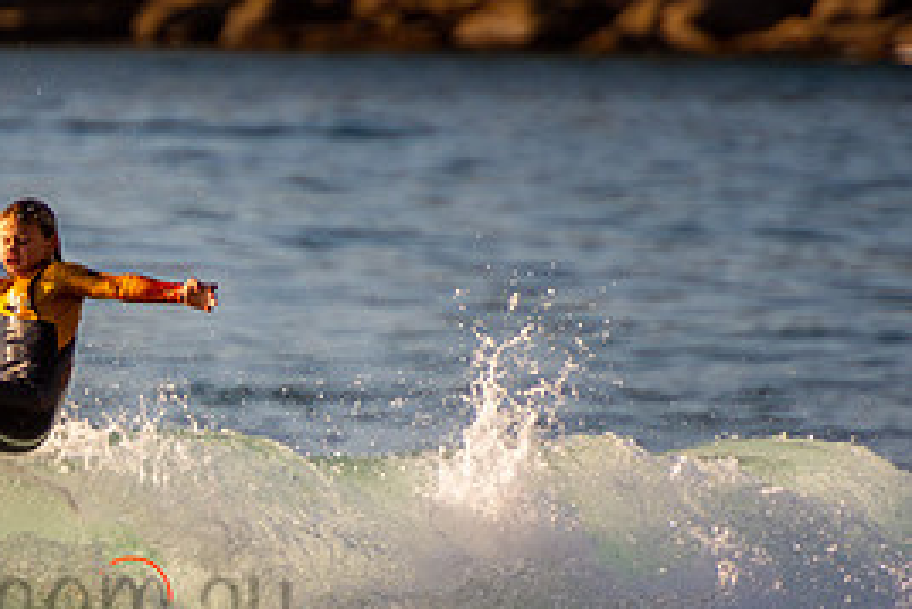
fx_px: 32874
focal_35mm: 1297
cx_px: -68
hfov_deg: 1.6
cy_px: 563
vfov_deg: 1.1
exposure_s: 1/1250
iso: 360
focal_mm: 400
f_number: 5.6
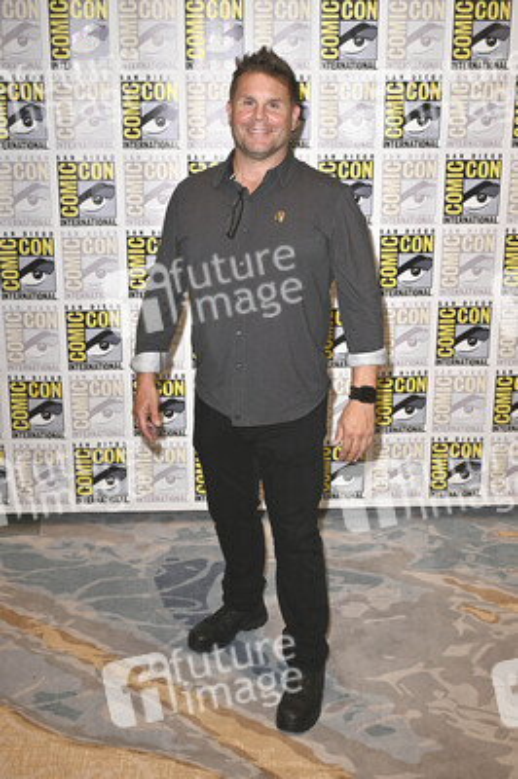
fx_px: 800
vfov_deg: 51.9
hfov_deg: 35.9
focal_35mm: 37
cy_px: 390
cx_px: 259
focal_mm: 37
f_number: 6.3
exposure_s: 1/250
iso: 2000
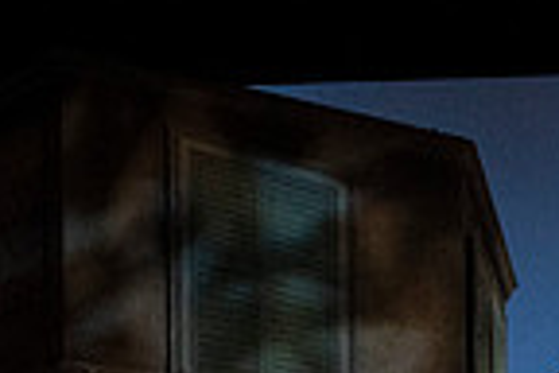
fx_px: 4363
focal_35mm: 281
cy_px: 725
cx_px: 330
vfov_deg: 4.8
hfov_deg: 7.3
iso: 16000
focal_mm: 70
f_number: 8
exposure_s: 1/400
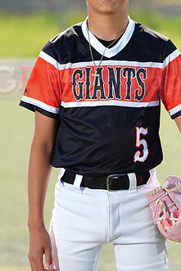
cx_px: 105
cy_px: 75
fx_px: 2637
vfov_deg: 5.9
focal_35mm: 350
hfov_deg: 3.9
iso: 64
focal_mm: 200
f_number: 4.5
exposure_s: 1/250
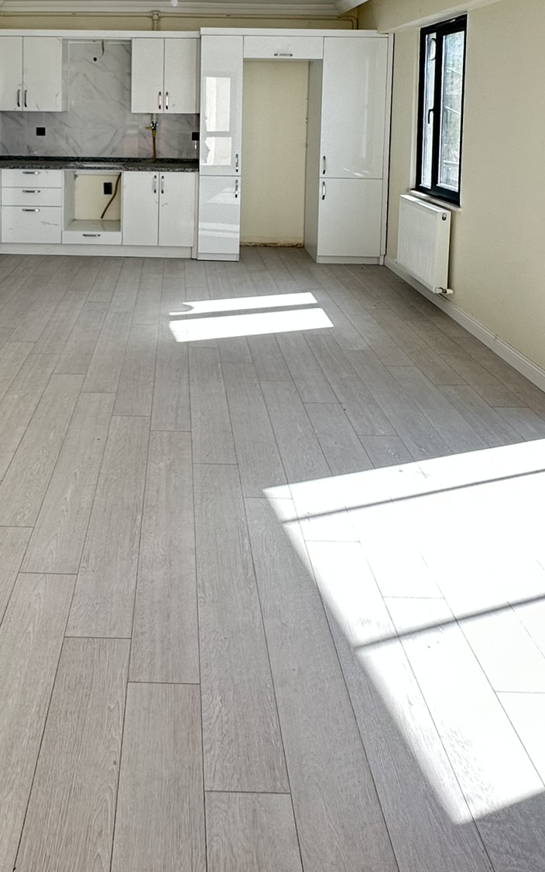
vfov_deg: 60.9
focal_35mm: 27
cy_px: 136
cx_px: 167
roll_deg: -1.8
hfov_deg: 45.1
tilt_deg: -2.4
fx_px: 641
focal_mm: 2.22
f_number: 2.2
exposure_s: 1/99
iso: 100
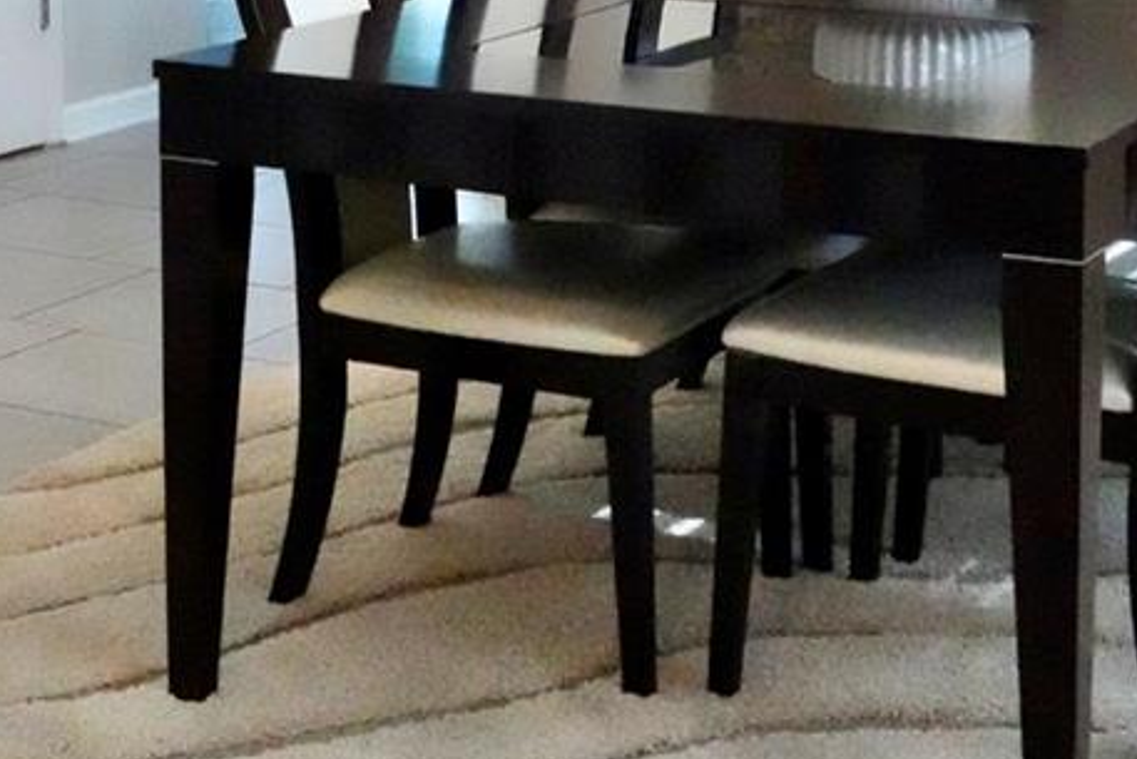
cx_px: 187
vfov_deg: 15.3
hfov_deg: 23.7
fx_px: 2654
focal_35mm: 84
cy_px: -286
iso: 40000
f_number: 13
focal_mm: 24
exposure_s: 1/200
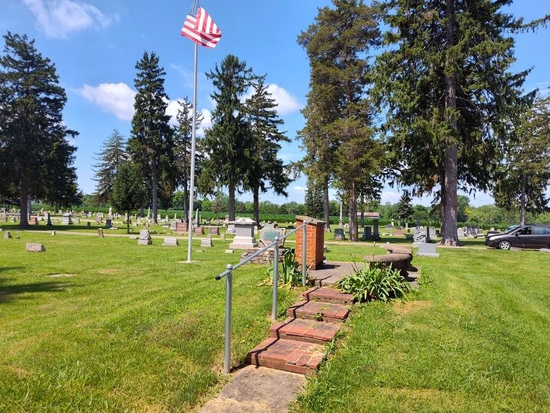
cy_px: 206
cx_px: 275
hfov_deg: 73.9
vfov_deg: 58.9
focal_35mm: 23
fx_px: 365
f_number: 1.8
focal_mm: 5.56
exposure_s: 1/1263
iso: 100
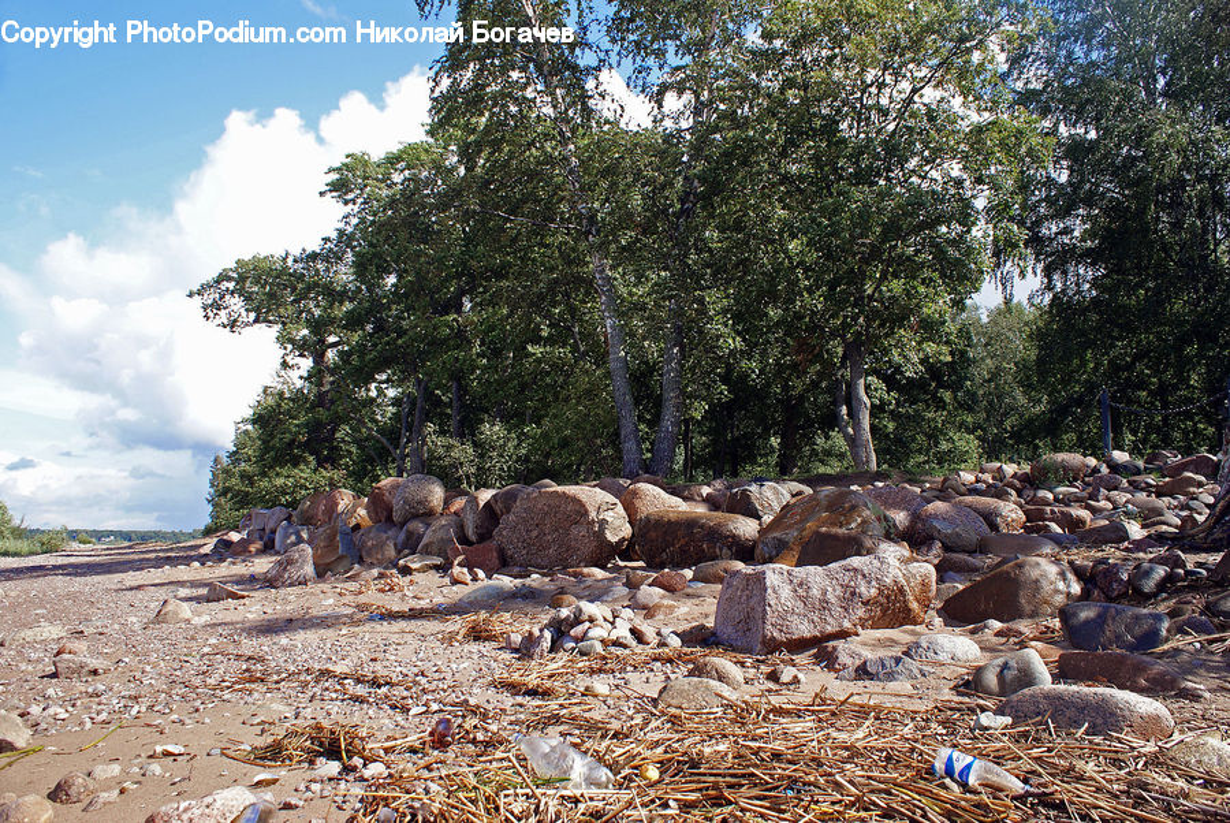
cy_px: 412
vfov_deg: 48.0
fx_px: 923
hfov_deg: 67.3
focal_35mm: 27
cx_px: 615
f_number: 7.1
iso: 100
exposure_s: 1/60
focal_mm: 18
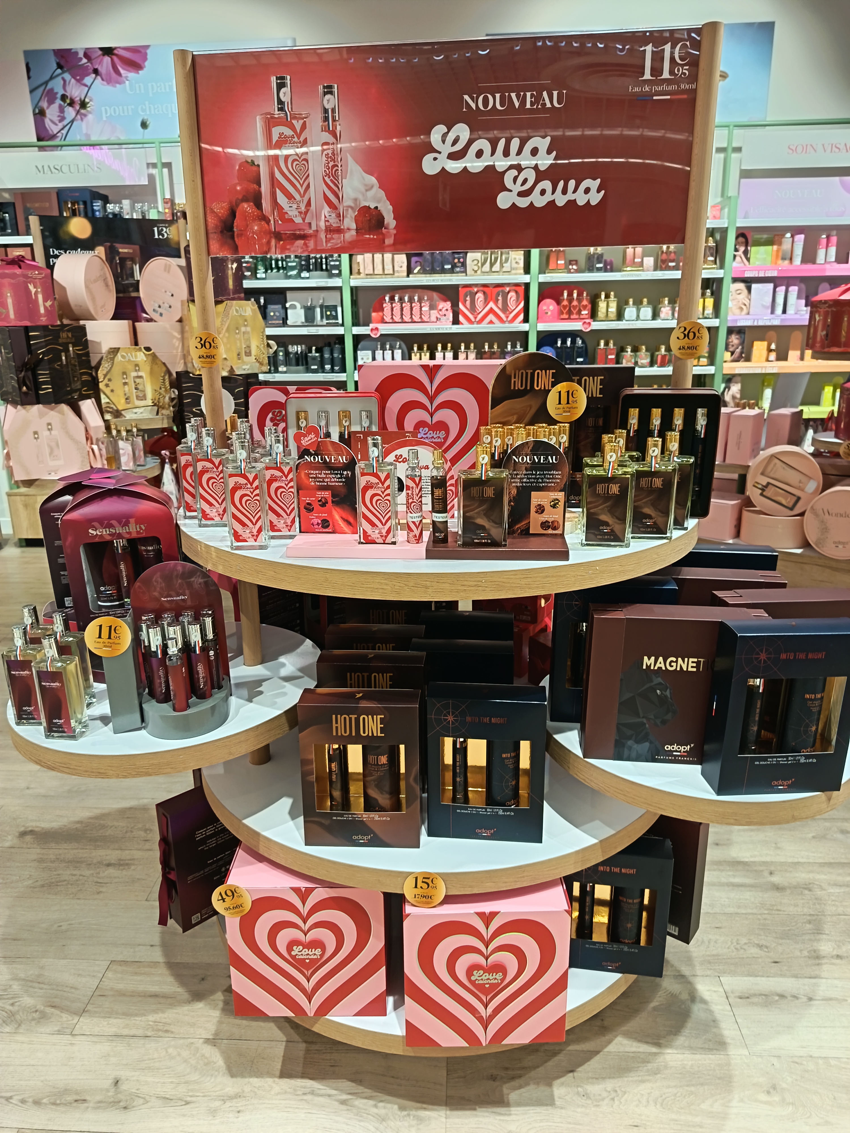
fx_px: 786
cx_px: 425
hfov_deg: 56.8
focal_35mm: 24
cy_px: 566
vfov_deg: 71.6
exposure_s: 1/50
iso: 363
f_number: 1.75
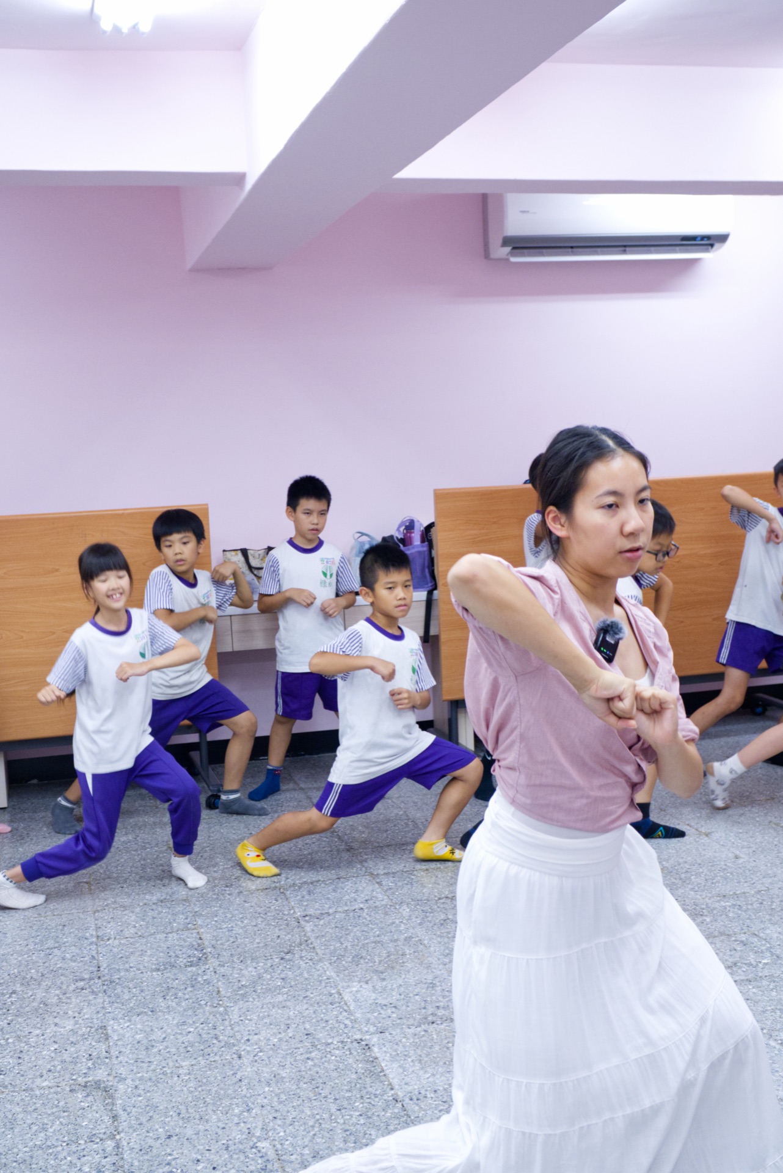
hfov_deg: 40.0
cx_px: 392
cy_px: 586
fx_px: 1075
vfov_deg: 57.2
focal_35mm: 33
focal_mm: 22
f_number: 4
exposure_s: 1/125
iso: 800
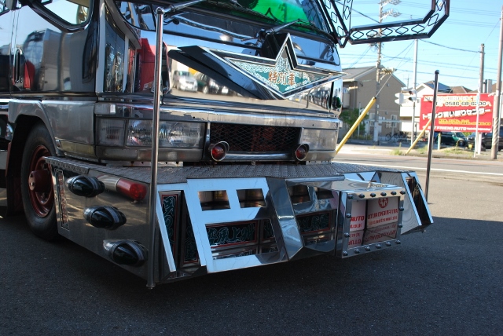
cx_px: 252
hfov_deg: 53.1
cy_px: 168
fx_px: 503
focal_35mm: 36
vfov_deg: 36.9
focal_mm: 24
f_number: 5.6
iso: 100
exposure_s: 1/125
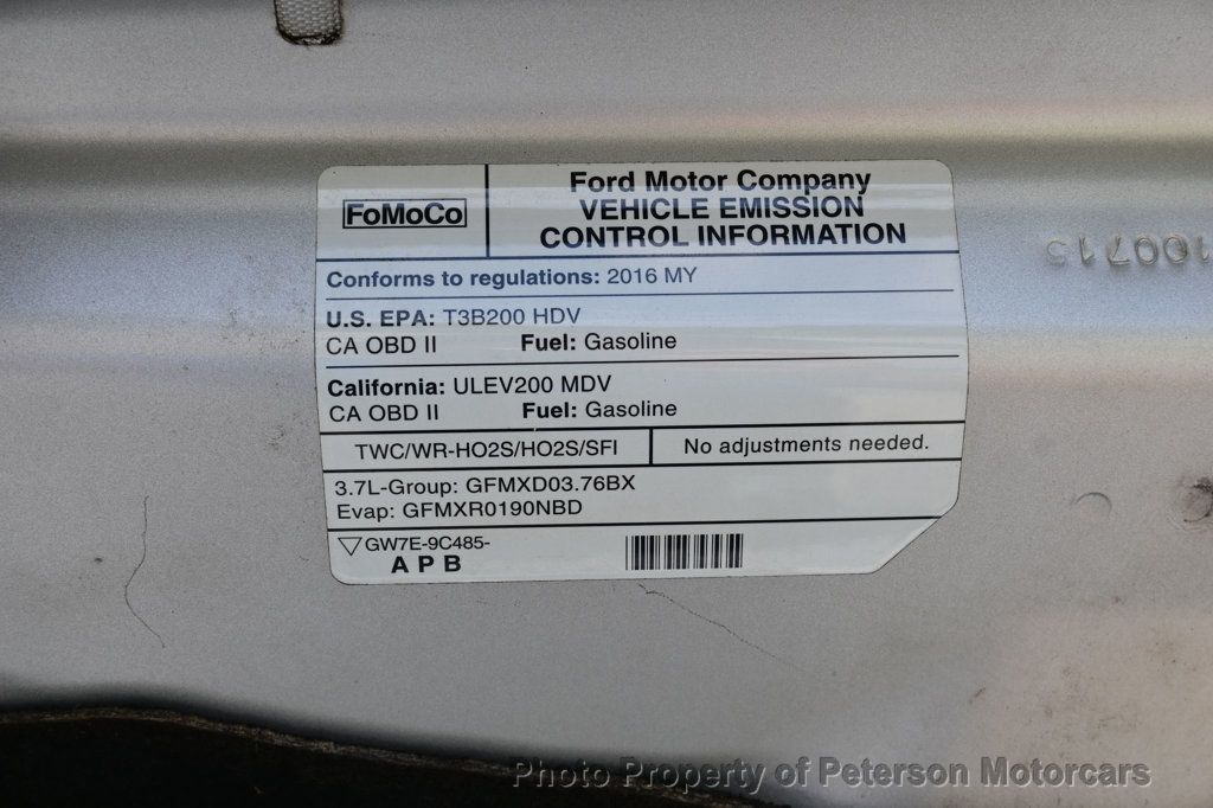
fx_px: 1541
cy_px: 404
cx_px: 606
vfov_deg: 29.4
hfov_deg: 43.0
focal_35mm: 46
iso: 100
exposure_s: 1/200
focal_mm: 30.5
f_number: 7.1
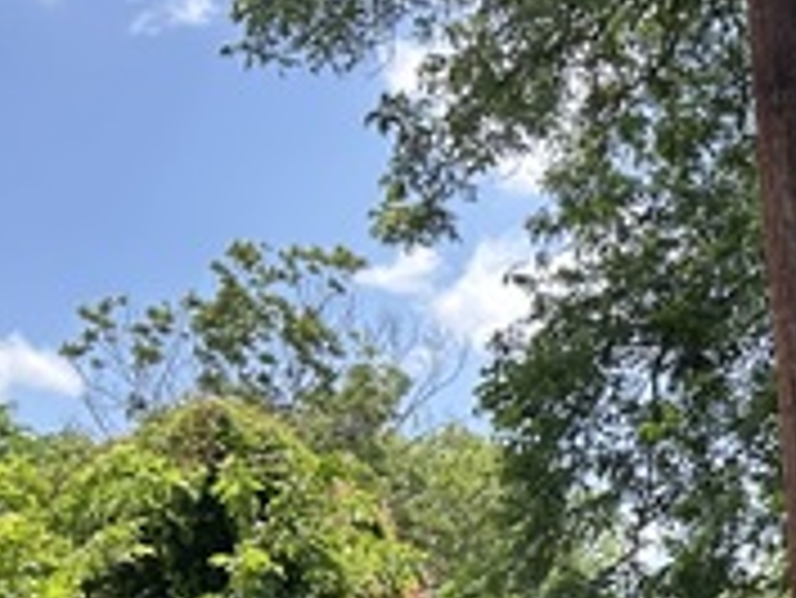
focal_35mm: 94
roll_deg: +2.3
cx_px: 1169
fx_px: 2163
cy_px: 526
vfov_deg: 15.6
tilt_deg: +6.0
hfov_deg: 18.6
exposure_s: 1/1019
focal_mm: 5.7
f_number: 1.5
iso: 50
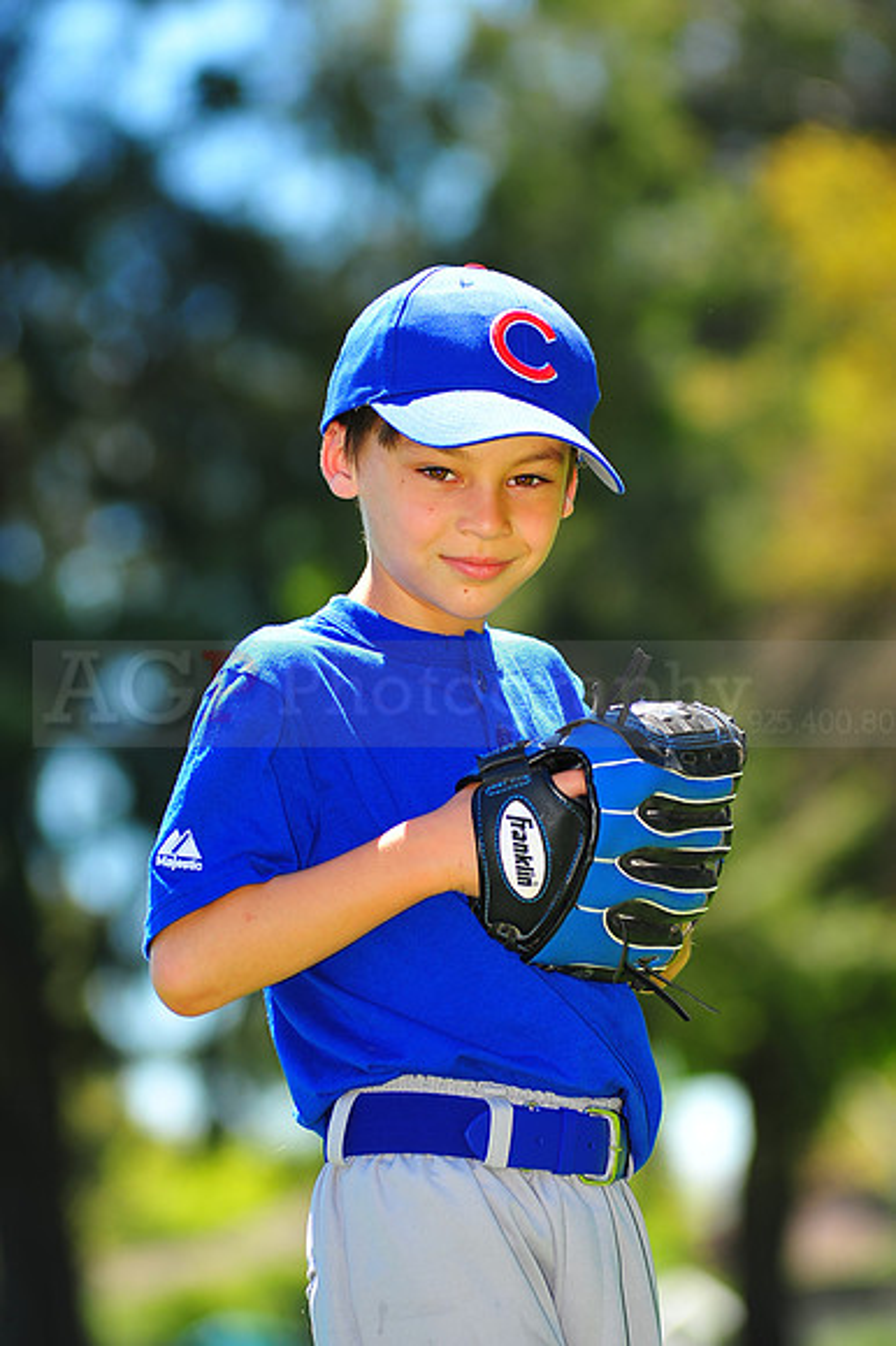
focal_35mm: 180
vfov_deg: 11.4
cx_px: 448
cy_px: 673
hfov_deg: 7.6
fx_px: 6728
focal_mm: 180
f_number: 5
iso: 200
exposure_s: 1/400
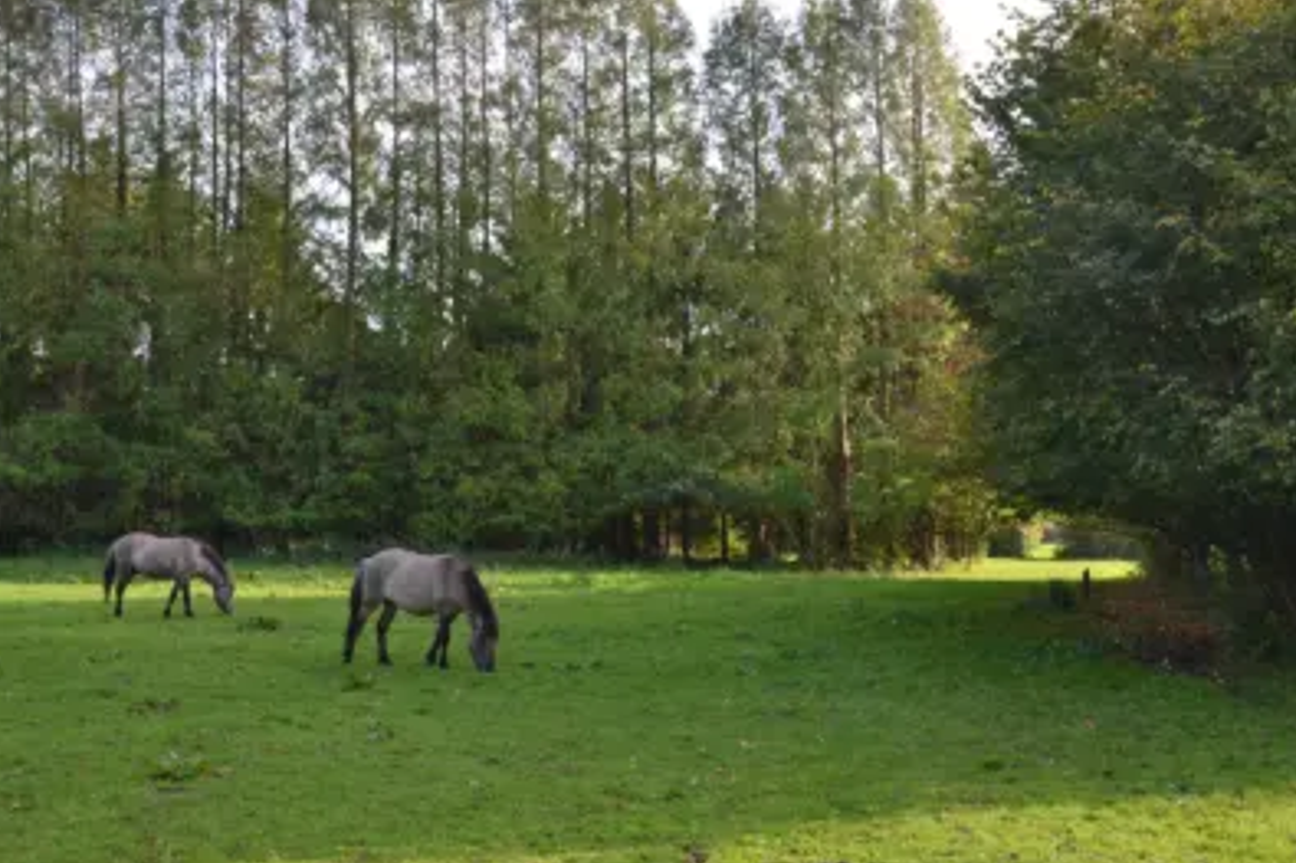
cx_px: 761
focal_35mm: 46
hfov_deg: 42.9
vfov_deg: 29.4
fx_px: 1641
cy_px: 387
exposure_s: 1/125
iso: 140
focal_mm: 25
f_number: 5.6
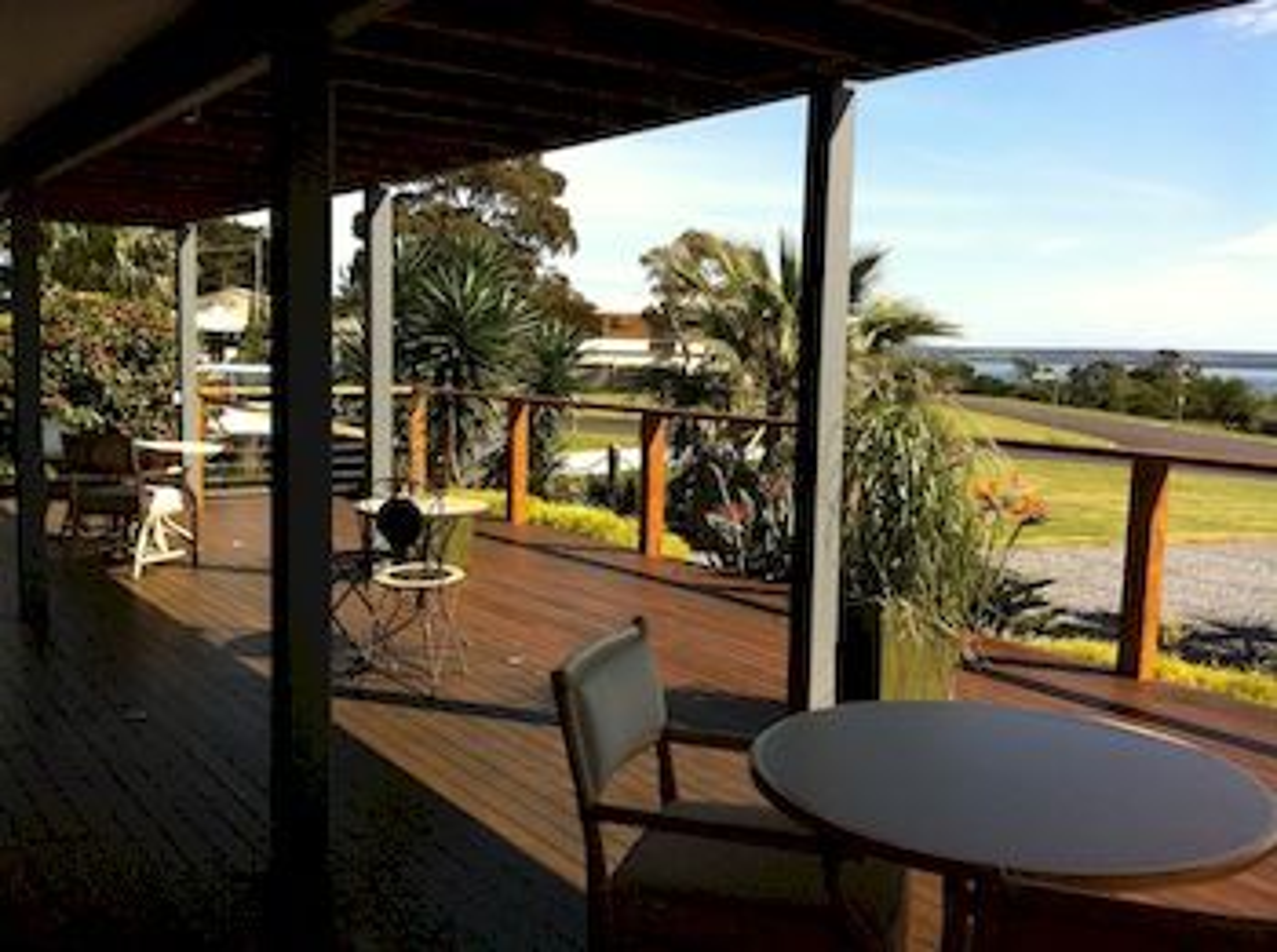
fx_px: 1289
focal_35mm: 35
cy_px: 476
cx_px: 638
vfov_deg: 40.6
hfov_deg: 52.7
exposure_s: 1/815
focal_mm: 3.85
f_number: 2.8
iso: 80
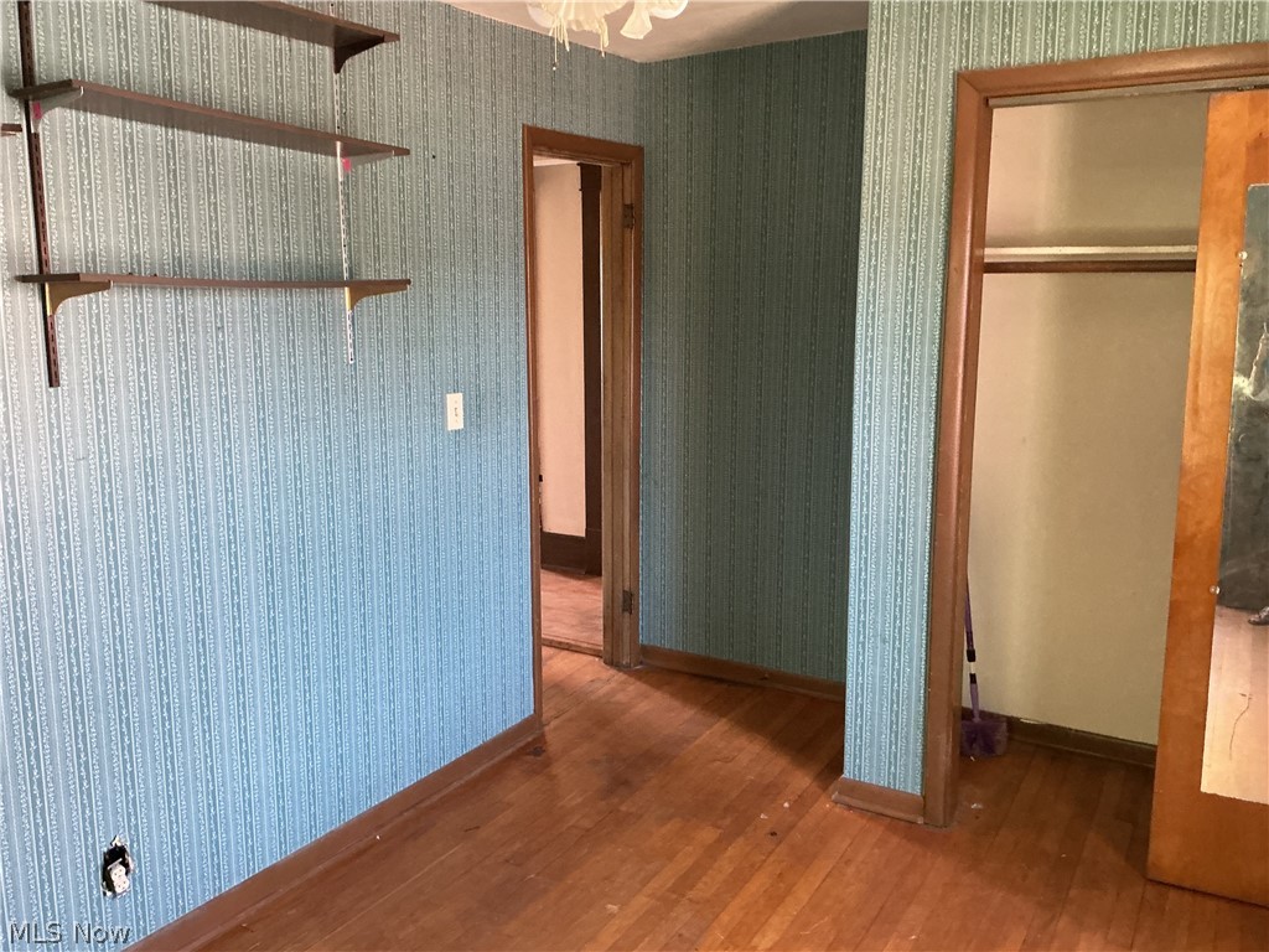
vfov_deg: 48.2
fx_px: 1063
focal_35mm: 29
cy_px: 476
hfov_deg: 61.7
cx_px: 634
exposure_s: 1/60
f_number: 1.8
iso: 250
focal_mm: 3
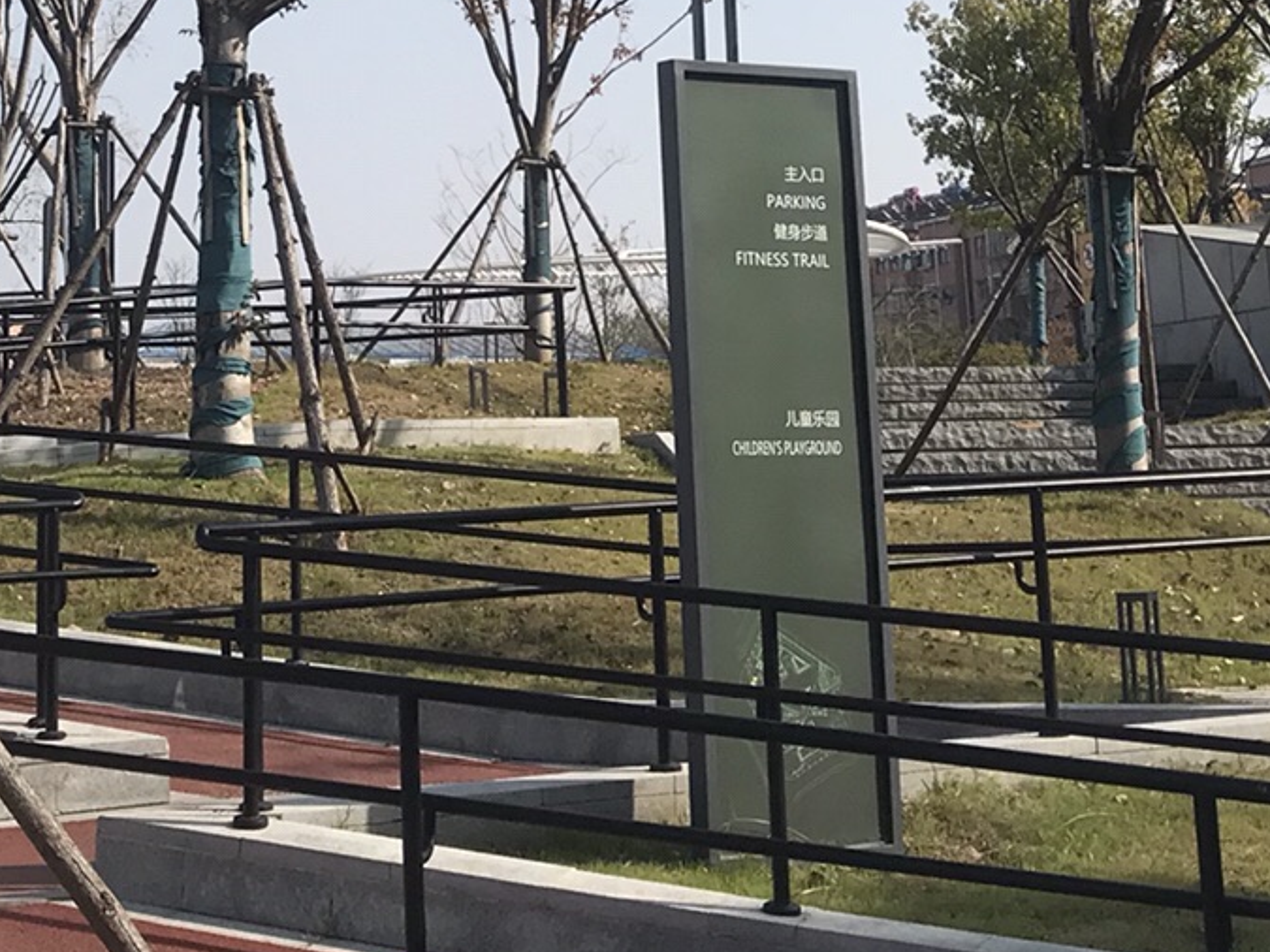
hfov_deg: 23.4
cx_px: 363
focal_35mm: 83
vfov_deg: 16.9
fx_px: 3045
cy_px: -235
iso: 20
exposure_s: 1/2740
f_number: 1.8
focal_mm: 3.99
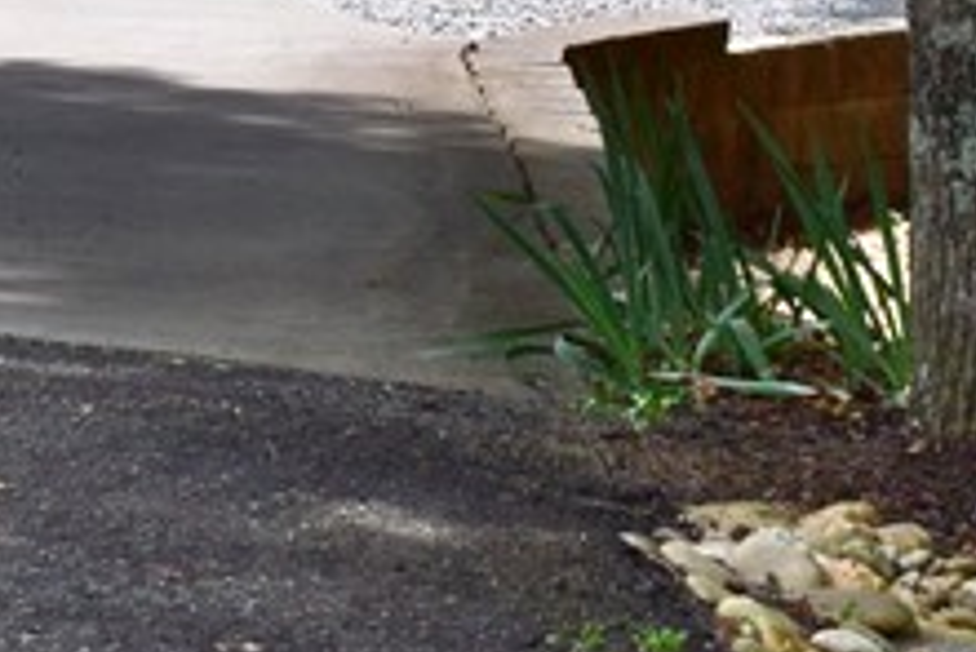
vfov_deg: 5.4
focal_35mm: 251
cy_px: -690
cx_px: -512
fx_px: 6809
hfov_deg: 8.0
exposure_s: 1/320
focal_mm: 34
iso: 400
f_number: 10
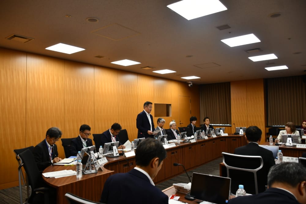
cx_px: 153
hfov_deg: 67.4
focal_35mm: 27
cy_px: 102
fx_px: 230
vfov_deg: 47.9
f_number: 3.5
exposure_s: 1/250
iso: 560
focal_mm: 18
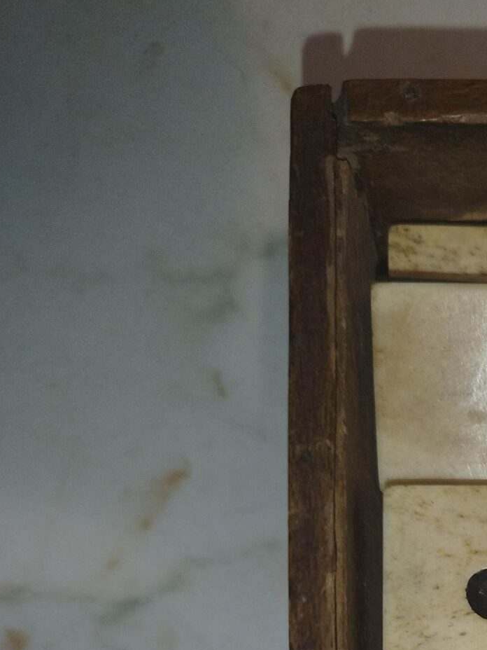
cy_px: 838
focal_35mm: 69
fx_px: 1294
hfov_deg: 19.4
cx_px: 661
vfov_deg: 24.6
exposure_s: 1/50
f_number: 1.89
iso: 70
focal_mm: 5.95
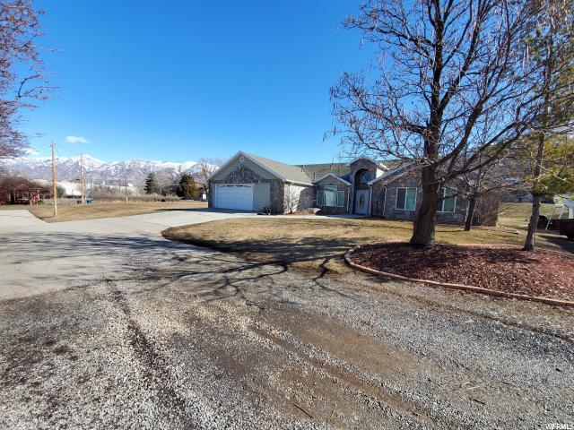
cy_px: 215
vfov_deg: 89.9
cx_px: 287
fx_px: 216
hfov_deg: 106.2
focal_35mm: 13
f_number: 2.2
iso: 50
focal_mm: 1.8
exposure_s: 1/732
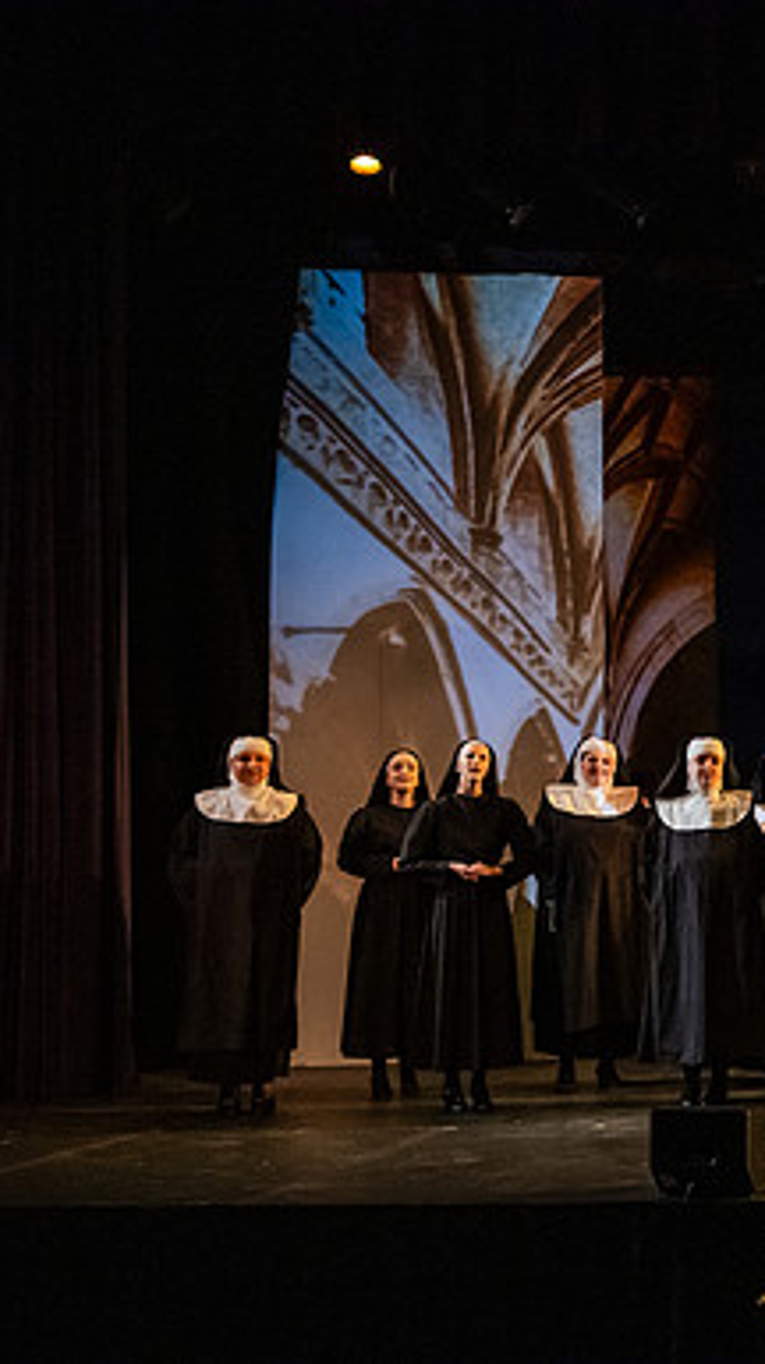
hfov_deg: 18.6
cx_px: 995
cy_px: 682
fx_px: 2168
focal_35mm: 60
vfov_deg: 34.9
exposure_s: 1/160
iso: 8000
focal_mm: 38
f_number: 3.2
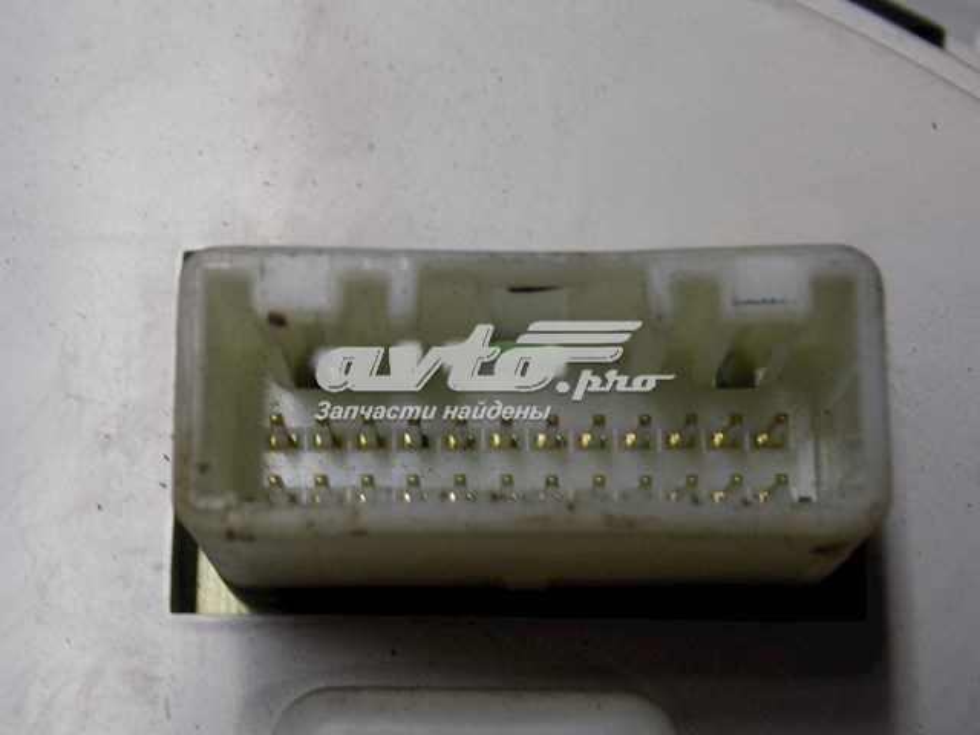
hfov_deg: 25.0
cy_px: 368
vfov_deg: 18.9
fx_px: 2208
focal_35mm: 78
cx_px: 490
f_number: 4.3
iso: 140
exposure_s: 1/30
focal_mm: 13.9
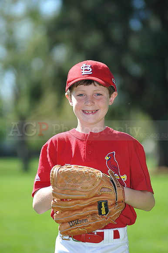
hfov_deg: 7.6
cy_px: 126
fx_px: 1261
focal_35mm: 180
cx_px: 84
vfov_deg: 11.4
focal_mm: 180
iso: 200
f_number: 4.5
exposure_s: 1/800
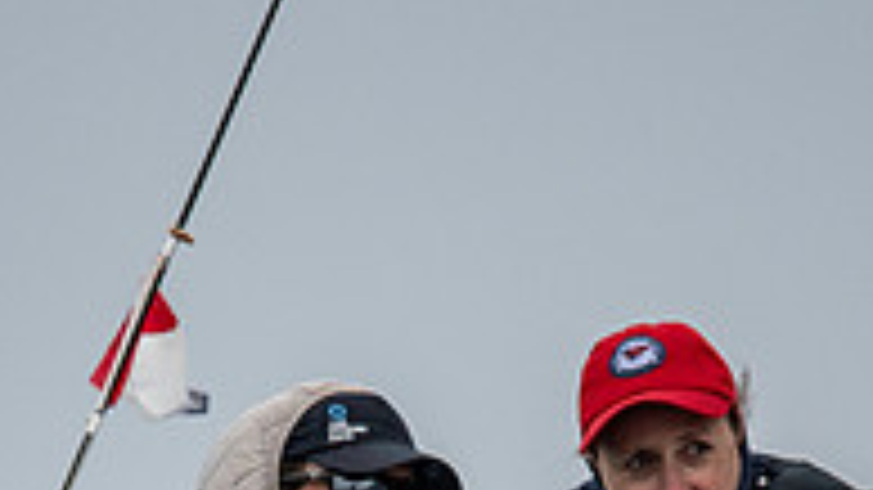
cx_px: 310
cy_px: 811
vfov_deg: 0.9
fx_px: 32561
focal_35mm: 1407
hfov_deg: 1.5
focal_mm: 300
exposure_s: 1/3200
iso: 400
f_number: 4
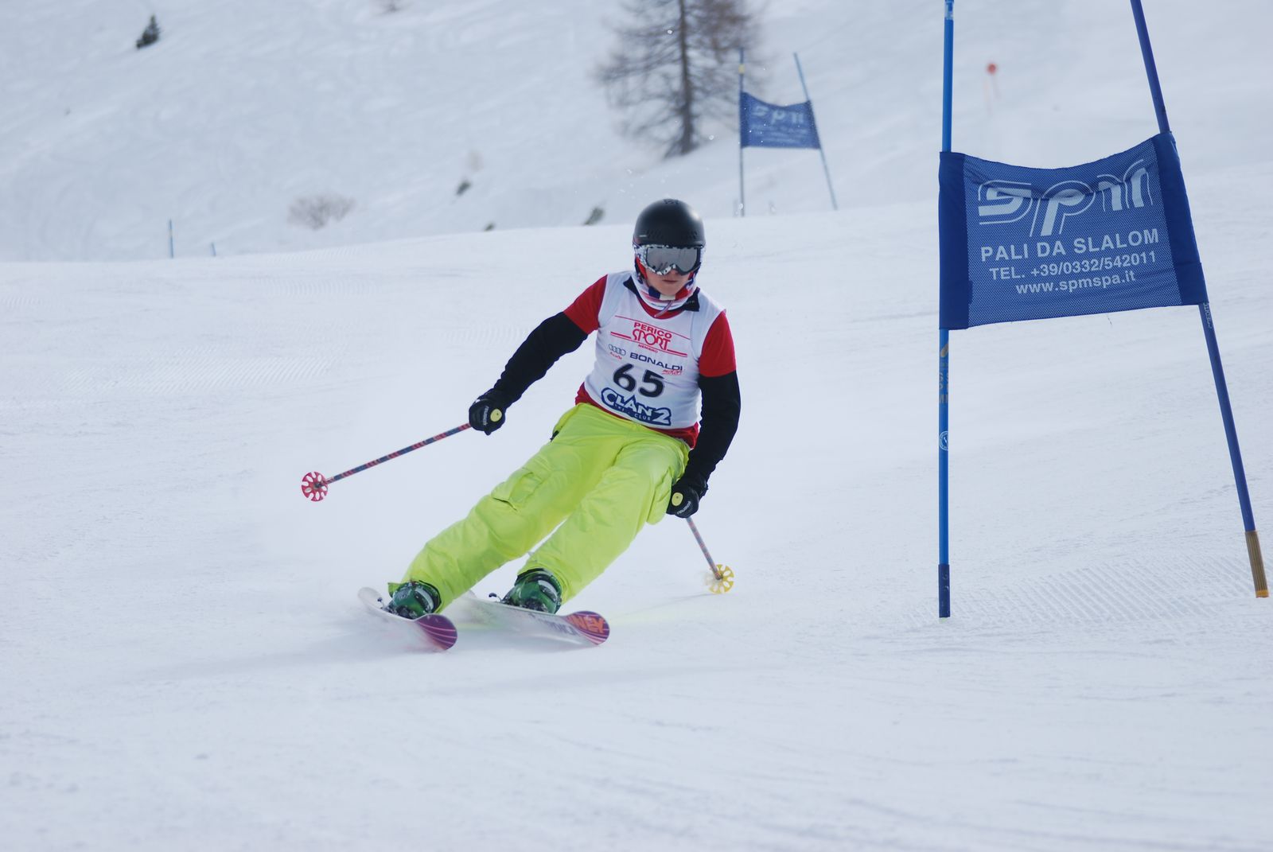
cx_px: 636
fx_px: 7966
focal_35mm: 225
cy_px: 426
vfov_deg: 6.1
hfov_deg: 9.1
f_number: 5
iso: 100
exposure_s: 1/1000
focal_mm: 150
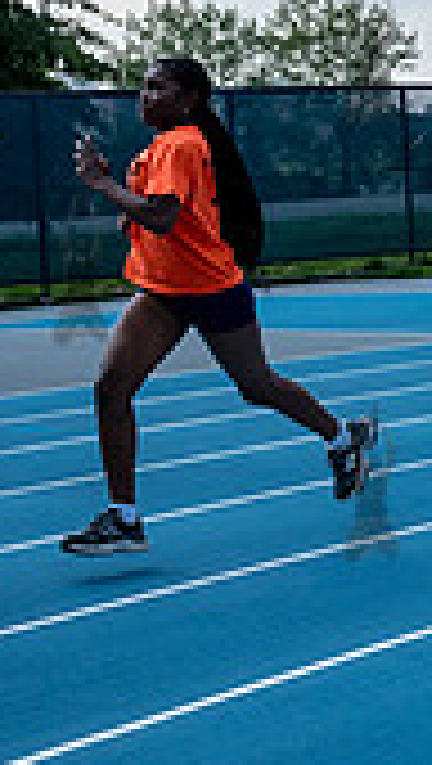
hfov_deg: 9.4
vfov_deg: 18.3
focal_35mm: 117
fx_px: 2376
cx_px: 990
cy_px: 265
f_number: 5.6
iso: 250
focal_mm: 31
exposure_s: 1/1250
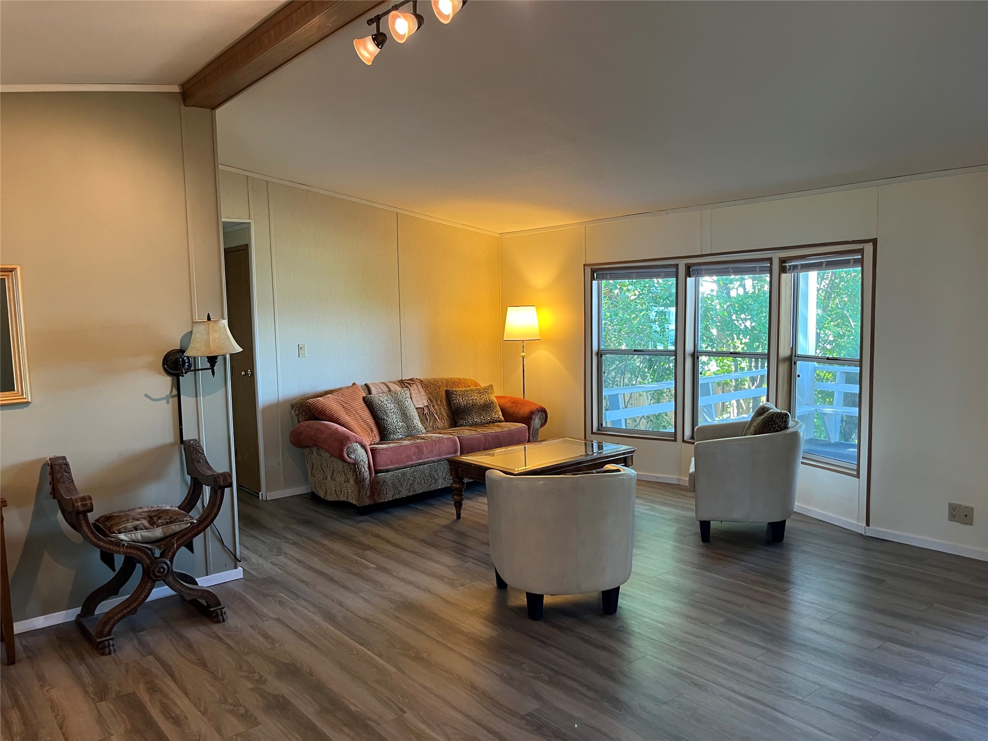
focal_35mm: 26
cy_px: 370
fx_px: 742
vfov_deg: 53.1
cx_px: 494
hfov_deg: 67.3
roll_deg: +0.6
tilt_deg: -3.8
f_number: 1.6
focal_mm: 5.1
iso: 125
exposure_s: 1/60
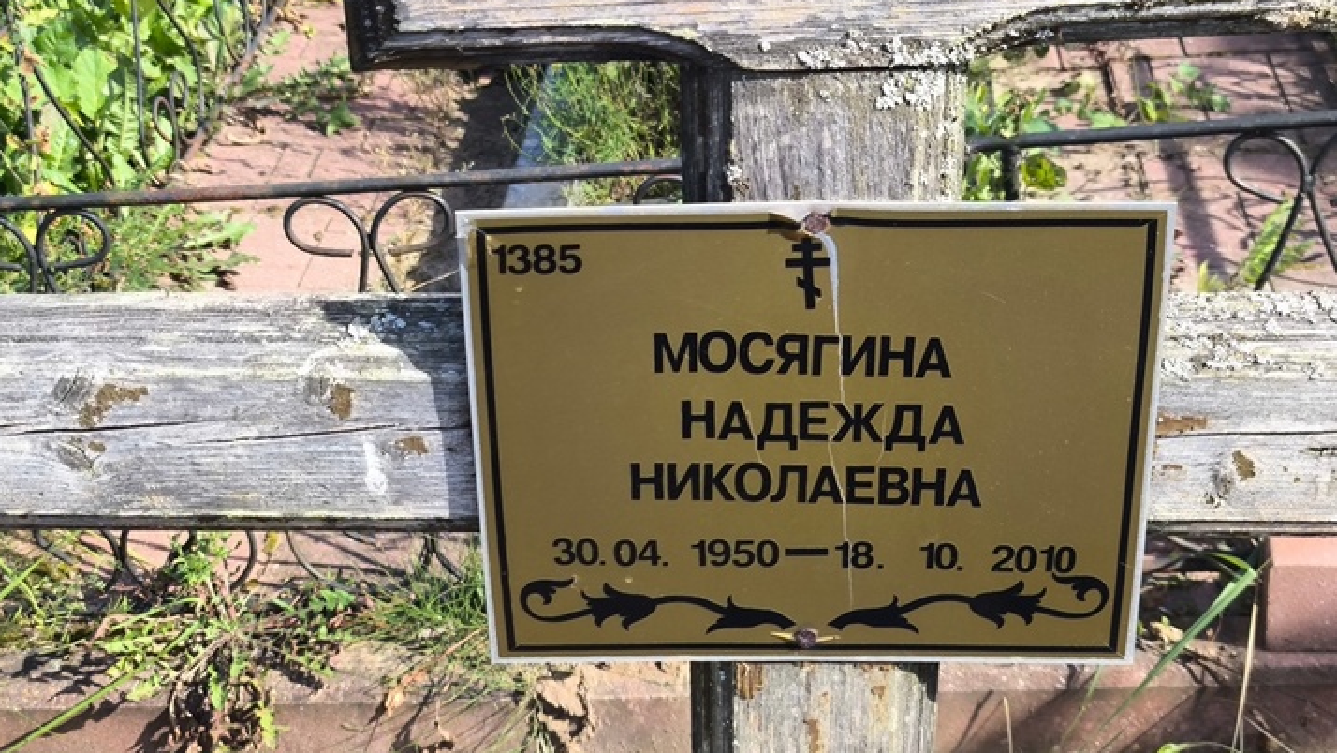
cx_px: 649
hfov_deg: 34.3
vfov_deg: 19.7
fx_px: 2163
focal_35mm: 61
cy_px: 358
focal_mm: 4.71
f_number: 1.7
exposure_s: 1/356
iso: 50
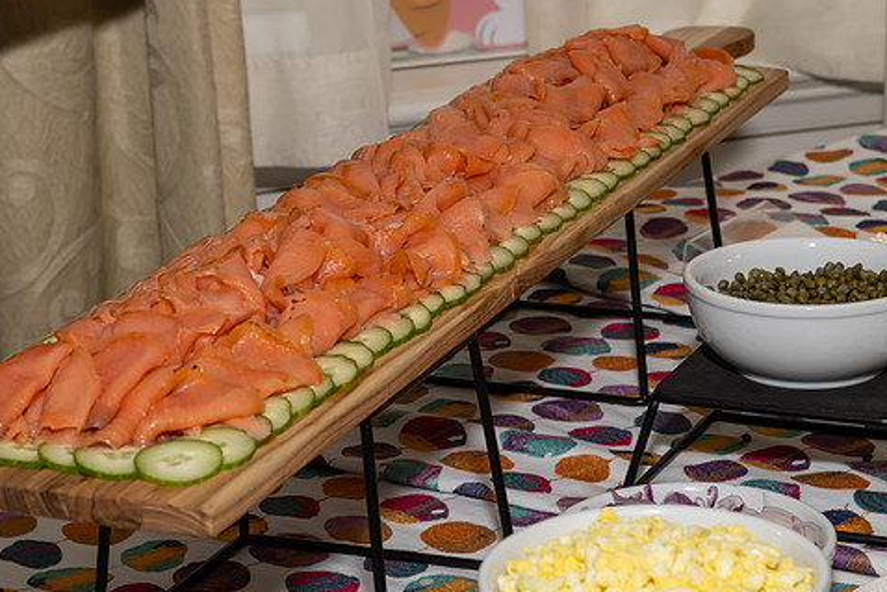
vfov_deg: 13.8
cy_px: 326
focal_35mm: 99
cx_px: 470
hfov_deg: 20.6
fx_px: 2440
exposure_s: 1/250
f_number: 8
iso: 640
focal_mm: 52
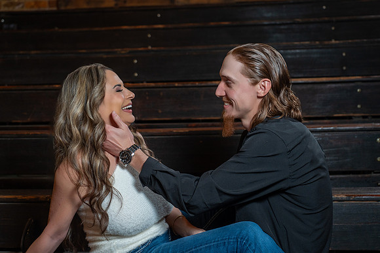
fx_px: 570
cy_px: 126
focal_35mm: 54
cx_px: 190
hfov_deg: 36.9
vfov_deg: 25.1
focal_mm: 54
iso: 800
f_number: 4
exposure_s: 1/60
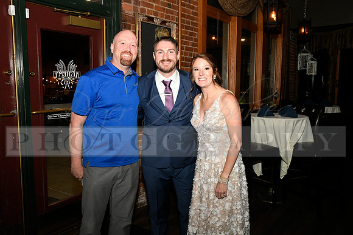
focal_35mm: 32
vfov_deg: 41.1
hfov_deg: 58.7
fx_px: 314
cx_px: 176
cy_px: 118
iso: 6400
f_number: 11
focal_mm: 32
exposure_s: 1/60
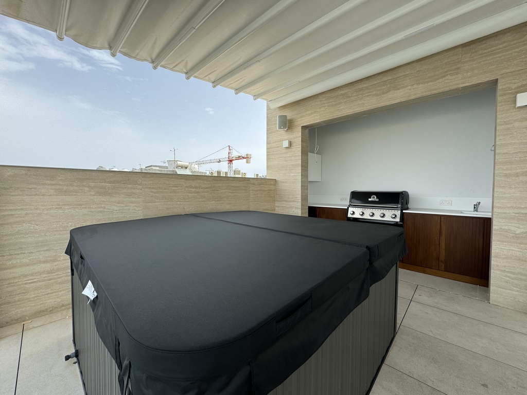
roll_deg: -1.0
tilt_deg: -1.7
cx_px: 264
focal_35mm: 14
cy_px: 198
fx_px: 213
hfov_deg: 102.1
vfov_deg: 85.7
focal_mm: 2.22
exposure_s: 1/944
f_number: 2.2
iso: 50
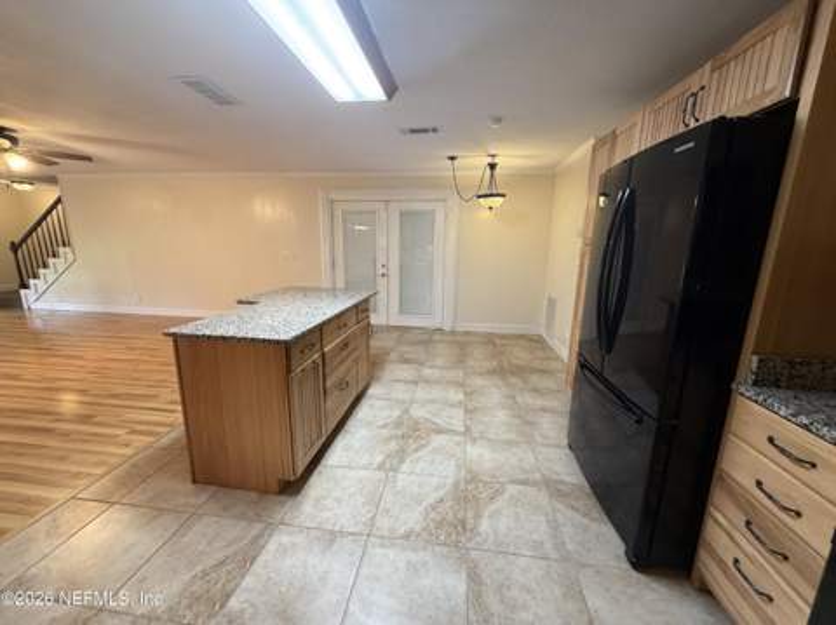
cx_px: 418
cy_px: 312
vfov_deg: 85.6
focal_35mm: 14
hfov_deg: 102.1
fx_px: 338
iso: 250
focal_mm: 2.22
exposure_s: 1/42
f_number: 2.2
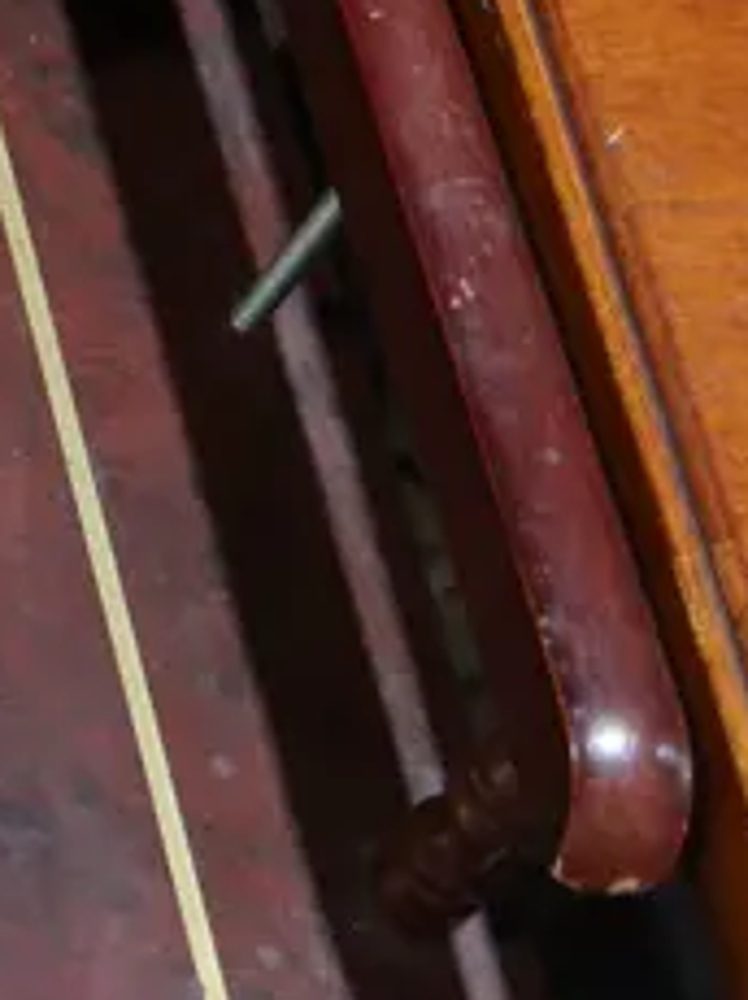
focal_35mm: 196
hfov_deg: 7.2
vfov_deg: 10.0
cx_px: -892
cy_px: 83
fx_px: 5658
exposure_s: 1/60
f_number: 4.7
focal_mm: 22
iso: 500
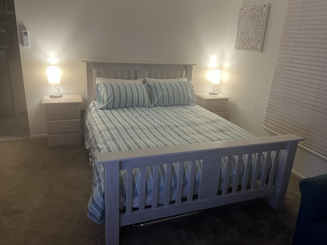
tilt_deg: -18.0
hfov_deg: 67.3
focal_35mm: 26
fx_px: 246
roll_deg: -4.1
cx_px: 164
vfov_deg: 53.1
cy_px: 122
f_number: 1.5
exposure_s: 1/50
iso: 160
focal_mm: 5.7
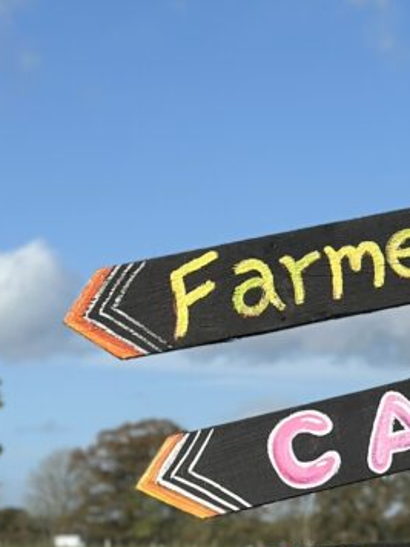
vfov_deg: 14.5
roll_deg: -1.1
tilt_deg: +4.6
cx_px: 481
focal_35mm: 135
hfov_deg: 10.8
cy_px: 447
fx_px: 2132
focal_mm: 6.86
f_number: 1.78
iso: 100
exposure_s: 1/5882
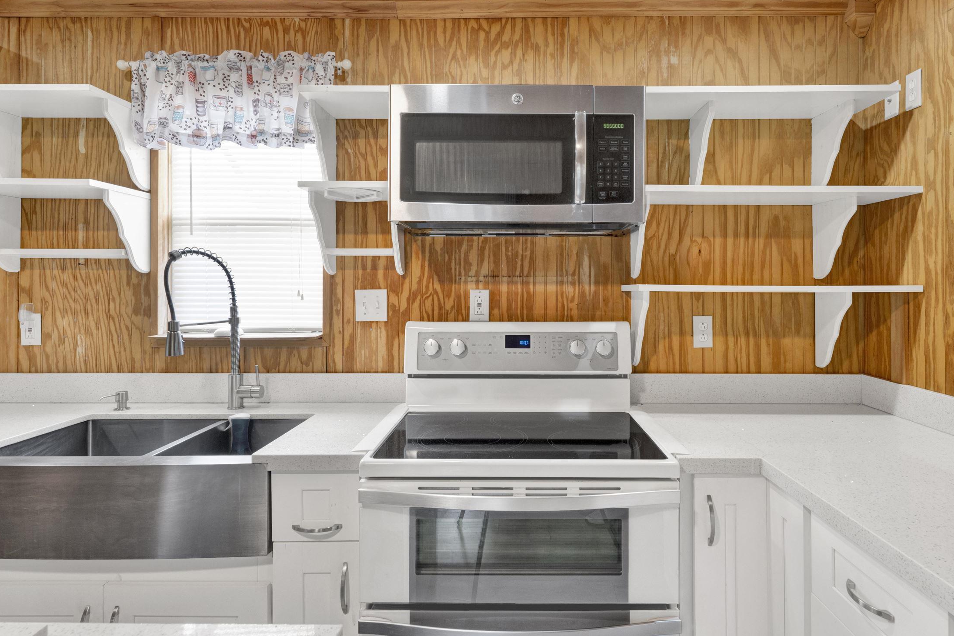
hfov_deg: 81.1
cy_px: 275
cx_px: 513
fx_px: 556
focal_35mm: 21
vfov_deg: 59.3
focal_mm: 15
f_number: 11
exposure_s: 1/2.5
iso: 400
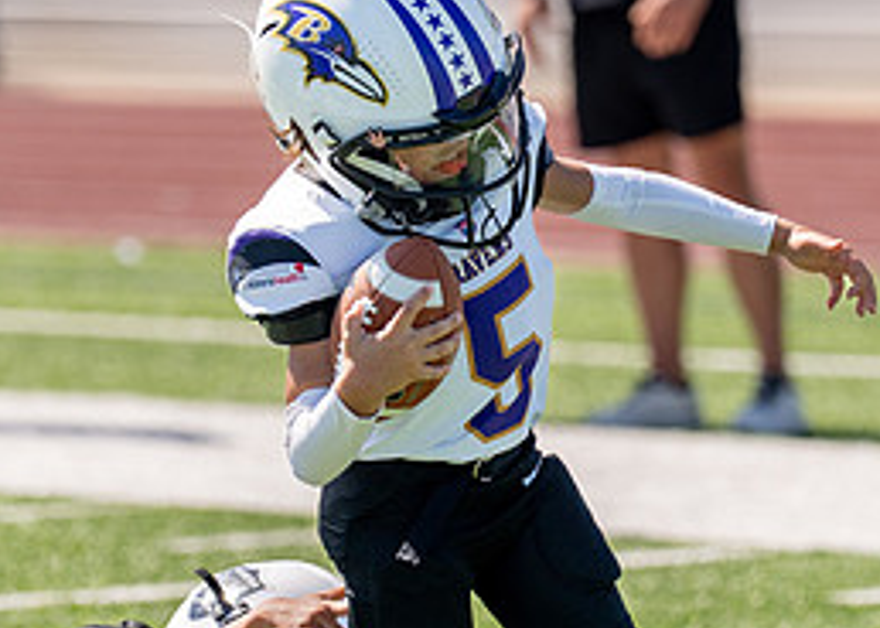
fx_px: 10866
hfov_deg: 4.6
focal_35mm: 435
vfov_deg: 3.3
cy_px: 358
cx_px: 607
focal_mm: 144
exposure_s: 1/4000
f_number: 2.8
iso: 200
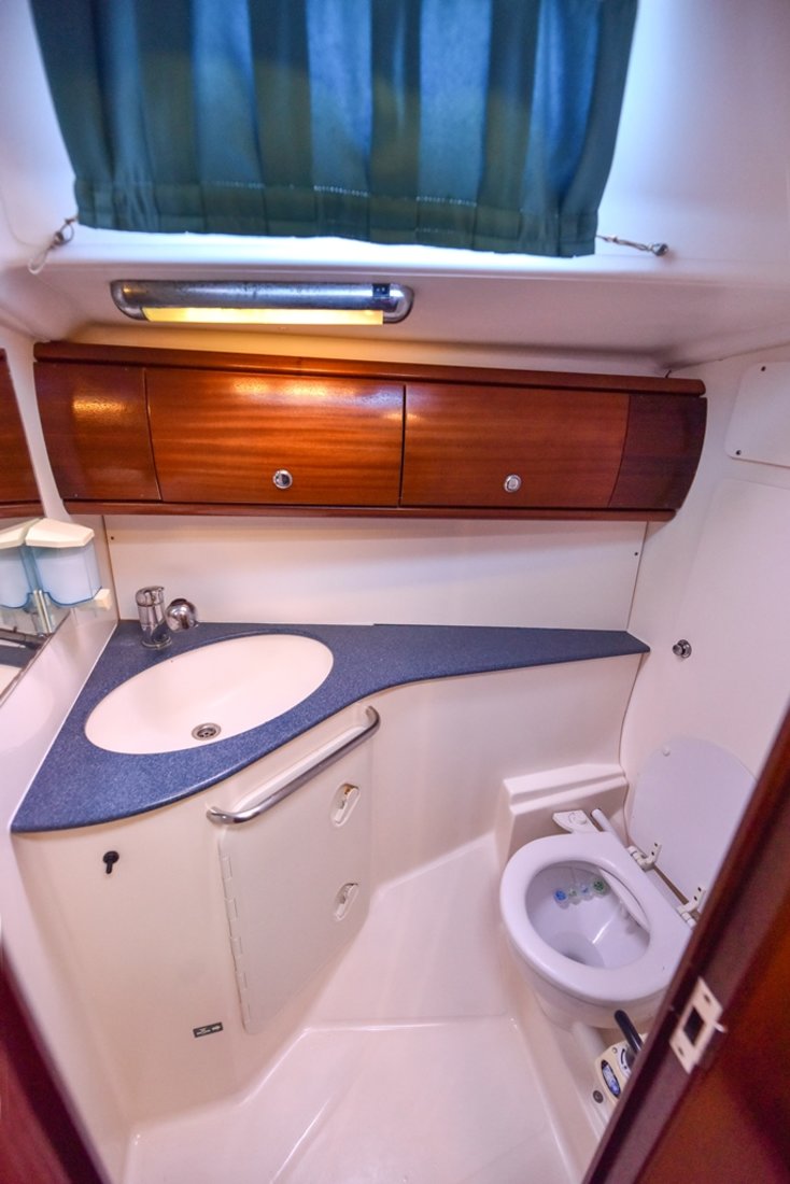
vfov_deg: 104.2
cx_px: 395
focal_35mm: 14
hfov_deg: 81.2
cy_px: 592
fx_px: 461
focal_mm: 14
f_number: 2.8
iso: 1600
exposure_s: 1/100
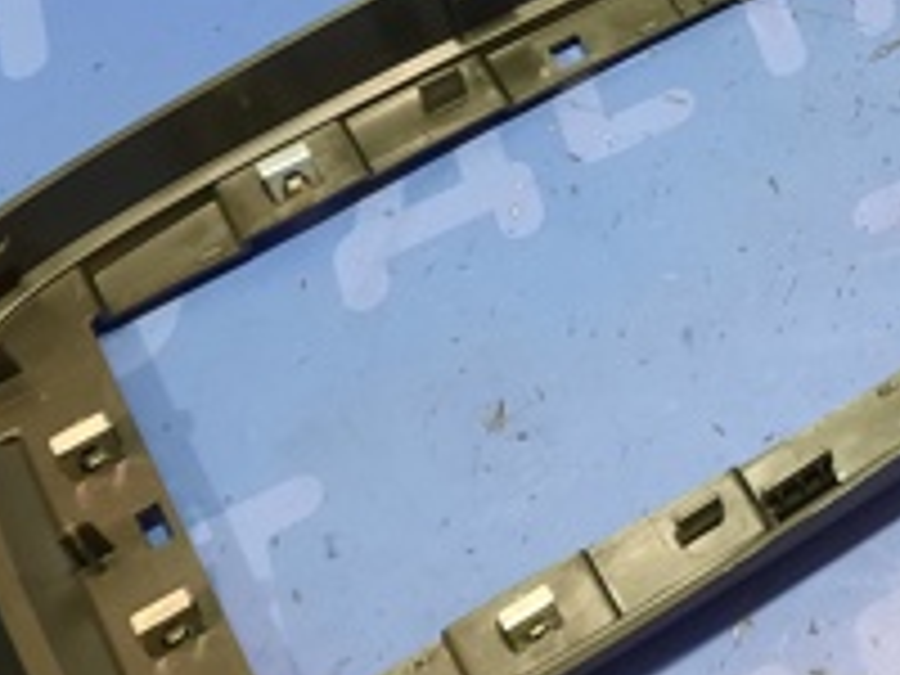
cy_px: -130
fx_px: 2080
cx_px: 1156
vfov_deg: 17.6
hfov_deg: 22.0
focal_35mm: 80
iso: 320
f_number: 2
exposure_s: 1/30
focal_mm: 4.6
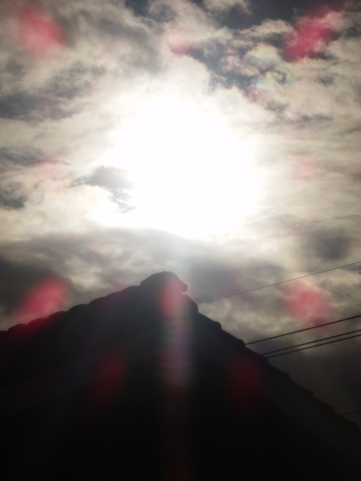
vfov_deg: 11.9
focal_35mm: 166
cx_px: 180
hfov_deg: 8.9
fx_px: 2308
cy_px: 240
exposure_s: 1/2000
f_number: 14.8
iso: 80
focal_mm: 29.4
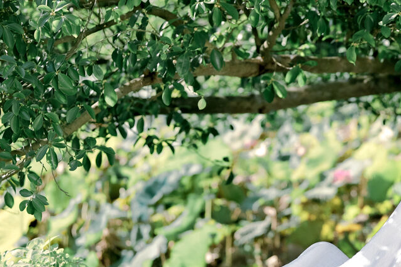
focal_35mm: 132
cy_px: 213
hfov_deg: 15.5
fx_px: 1470
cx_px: 276
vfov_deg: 10.4
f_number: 3.2
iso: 100
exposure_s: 1/640
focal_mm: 70
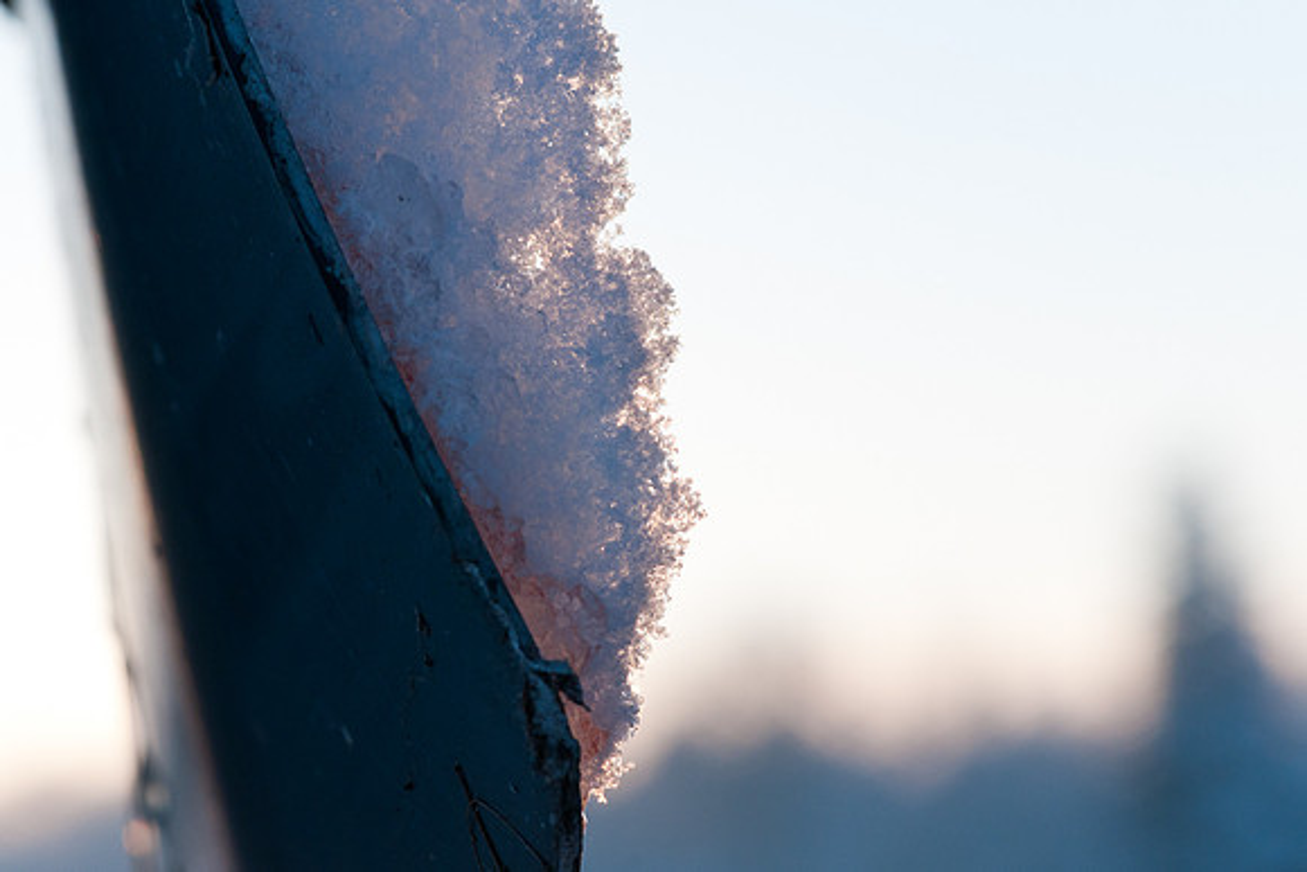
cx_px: 654
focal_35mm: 82
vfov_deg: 16.6
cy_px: 436
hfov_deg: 24.6
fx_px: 2996
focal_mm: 55
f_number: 8
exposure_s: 1/640
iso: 400
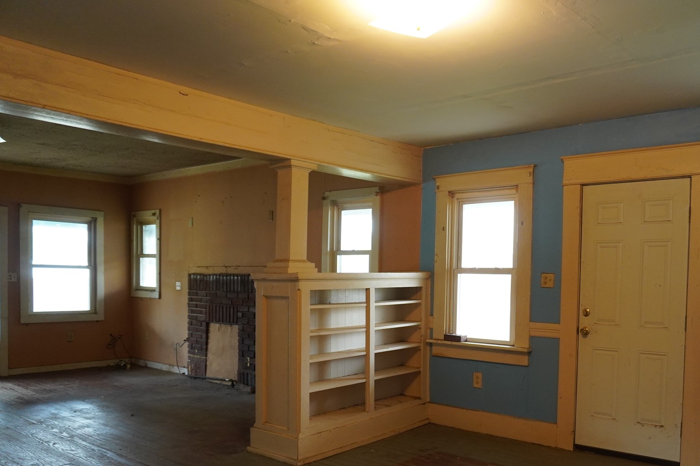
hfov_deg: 58.0
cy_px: 300
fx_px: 622
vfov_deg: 40.7
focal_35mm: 32
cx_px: 436
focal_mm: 16
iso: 1000
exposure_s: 1/60
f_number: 3.5
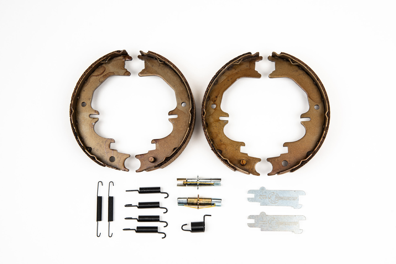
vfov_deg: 27.0
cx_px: 198
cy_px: 132
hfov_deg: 39.6
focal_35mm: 50
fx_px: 550
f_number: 10
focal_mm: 50
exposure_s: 1/200
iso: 100
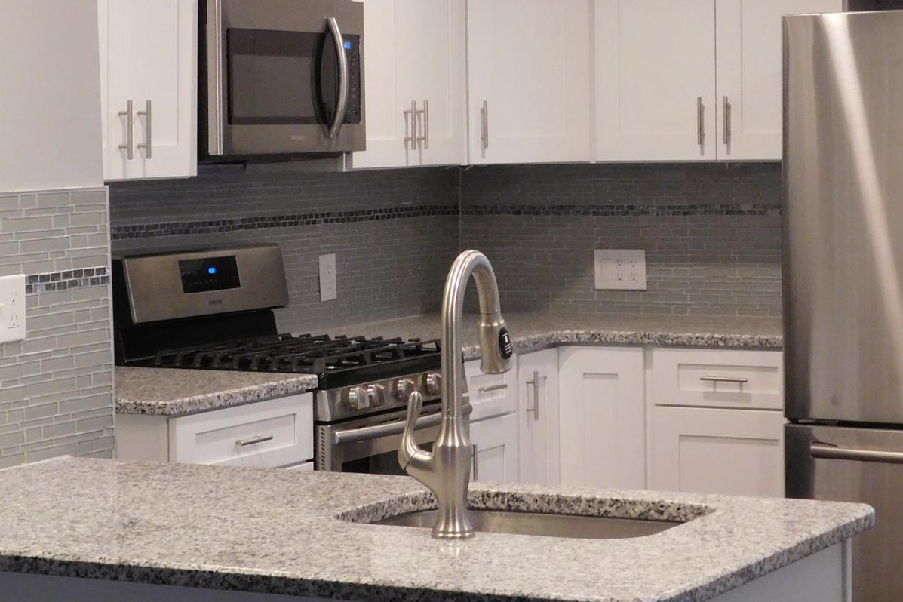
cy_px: 240
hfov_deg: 19.4
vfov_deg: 13.0
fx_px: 2634
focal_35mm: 105
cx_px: 379
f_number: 4
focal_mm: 10.4
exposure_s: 1/20
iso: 400
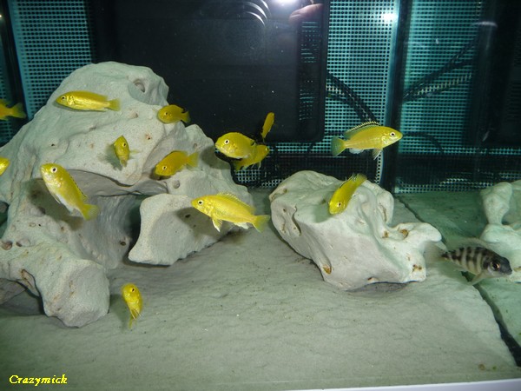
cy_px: 196
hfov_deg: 63.4
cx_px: 260
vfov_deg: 49.7
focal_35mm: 28
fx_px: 421
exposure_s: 1/30
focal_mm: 4.7
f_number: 3.3
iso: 100
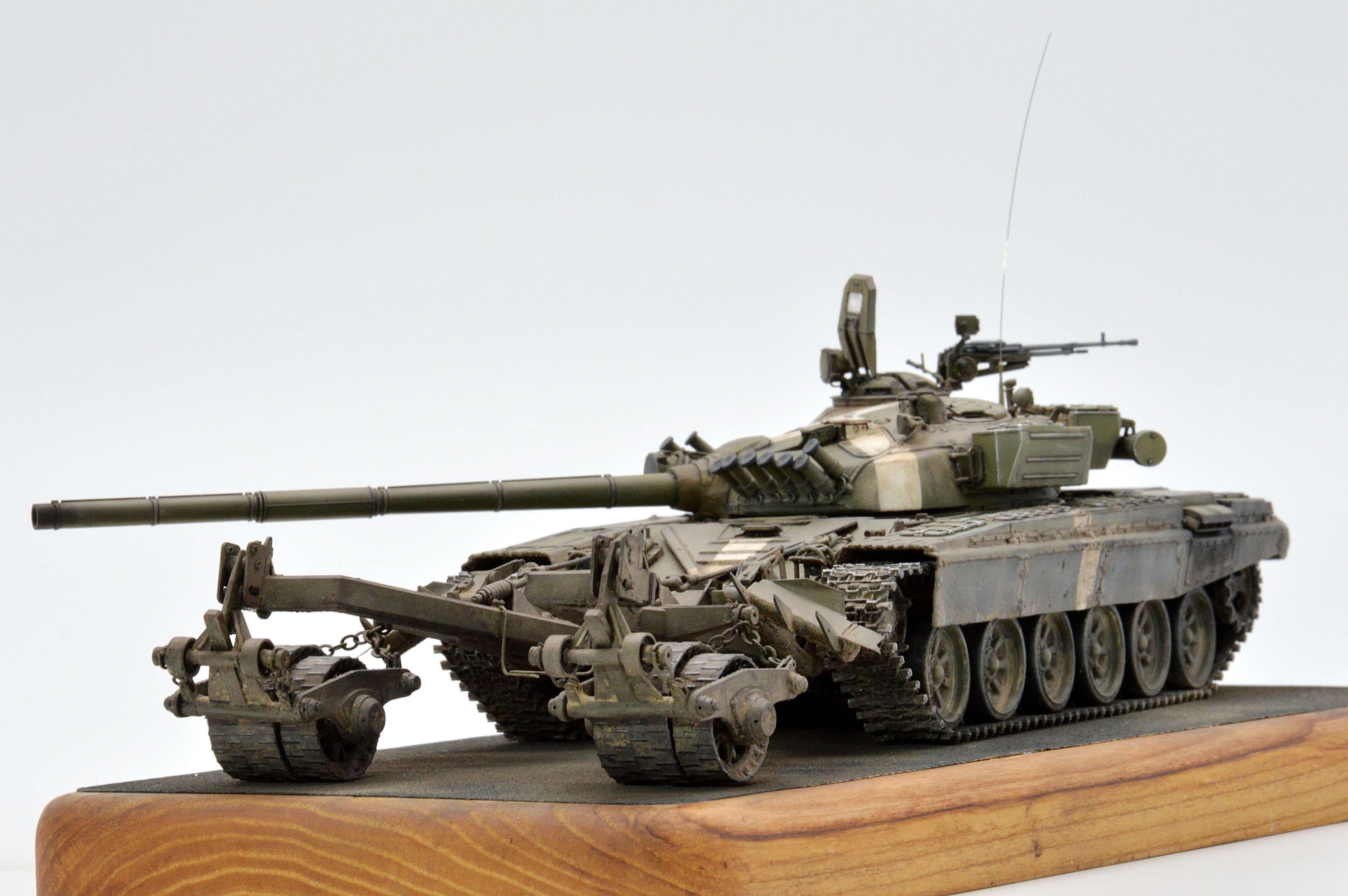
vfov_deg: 8.7
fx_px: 5893
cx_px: 674
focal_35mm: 158
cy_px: 448
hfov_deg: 13.1
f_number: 18
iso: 800
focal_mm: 105
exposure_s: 1/20
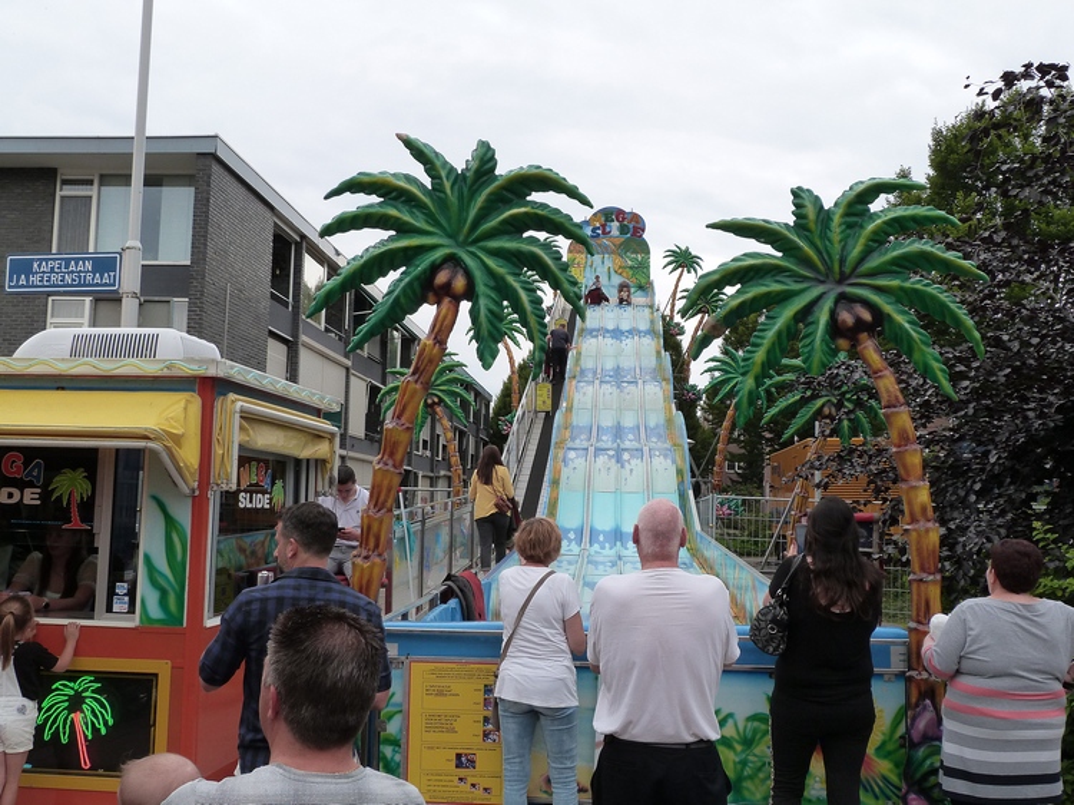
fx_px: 1055
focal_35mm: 34
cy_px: 402
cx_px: 537
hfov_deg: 54.0
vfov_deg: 41.8
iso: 200
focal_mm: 6.1
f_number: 5
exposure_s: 1/250
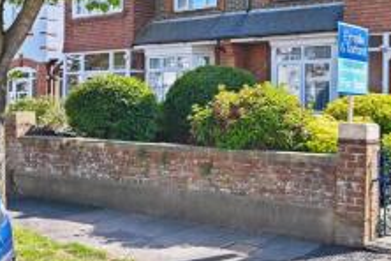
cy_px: 64
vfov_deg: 28.8
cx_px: 301
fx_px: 500
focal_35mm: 46
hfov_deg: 41.2
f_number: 8
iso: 250
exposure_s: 1/160
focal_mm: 21.5
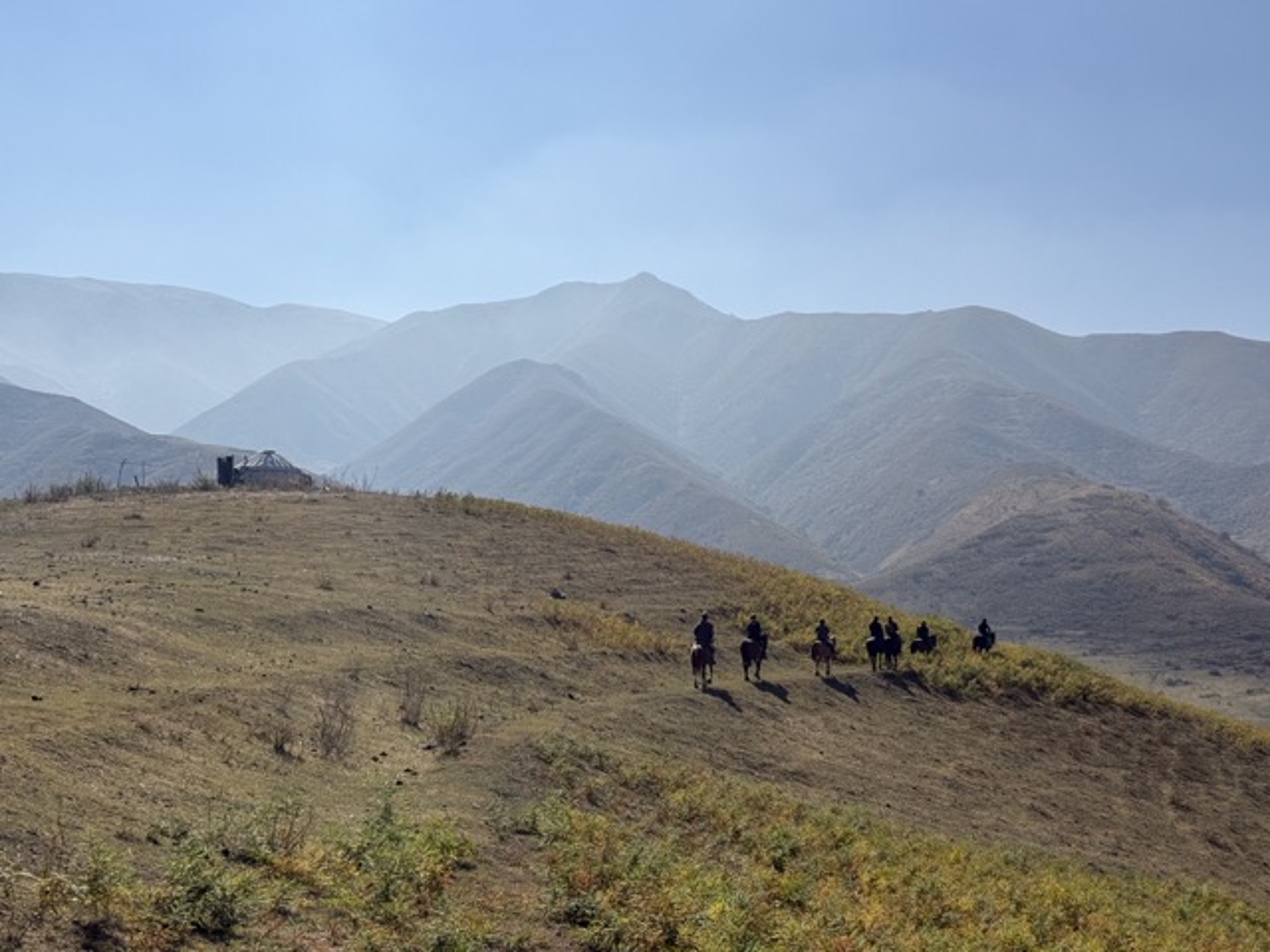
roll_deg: +0.7
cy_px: 476
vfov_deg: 30.3
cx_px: 635
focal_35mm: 48
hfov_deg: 39.7
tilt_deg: +7.0
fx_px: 1761
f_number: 1.78
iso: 50
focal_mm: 6.76
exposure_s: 1/11364
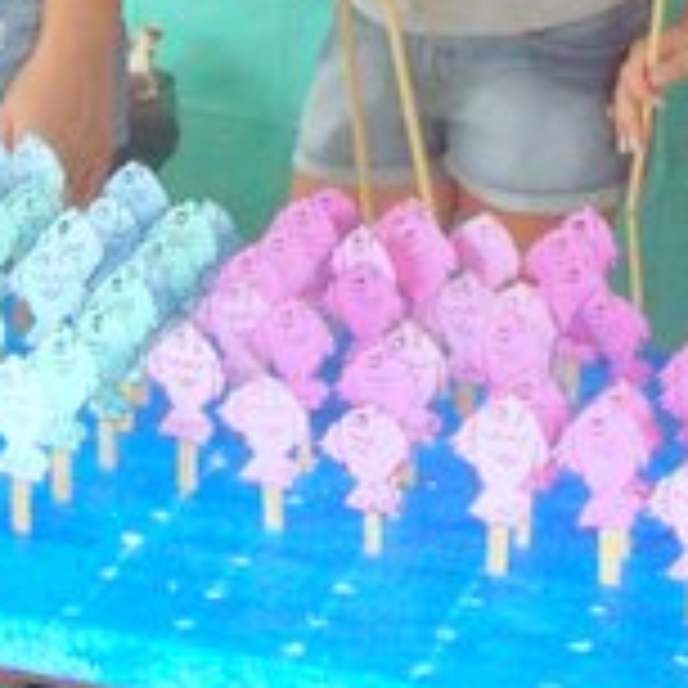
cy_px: -279
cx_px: 508
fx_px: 2991
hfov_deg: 13.1
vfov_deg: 12.6
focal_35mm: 133
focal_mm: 6
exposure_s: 1/118
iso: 200
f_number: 2.7
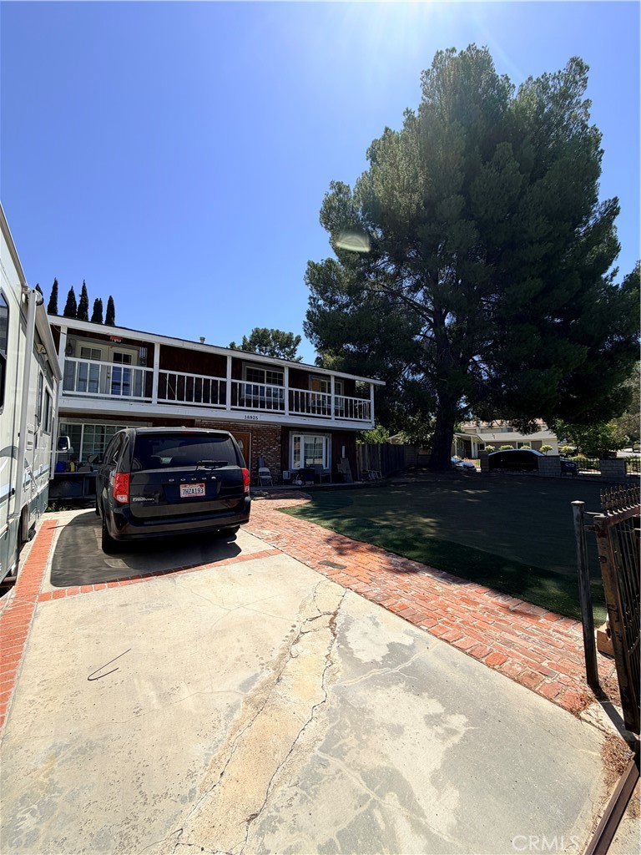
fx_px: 346
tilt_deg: +6.1
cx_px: 320
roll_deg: -0.2
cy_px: 428
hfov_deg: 85.7
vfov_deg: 102.1
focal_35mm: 14
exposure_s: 1/942
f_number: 2.2
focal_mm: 2.22
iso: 20
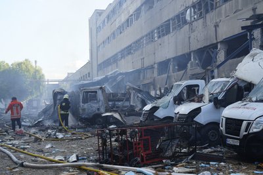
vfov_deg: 26.0
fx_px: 380
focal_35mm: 52
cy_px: 88
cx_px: 132
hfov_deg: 38.2
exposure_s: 1/100
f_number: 6.3
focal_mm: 52
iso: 100
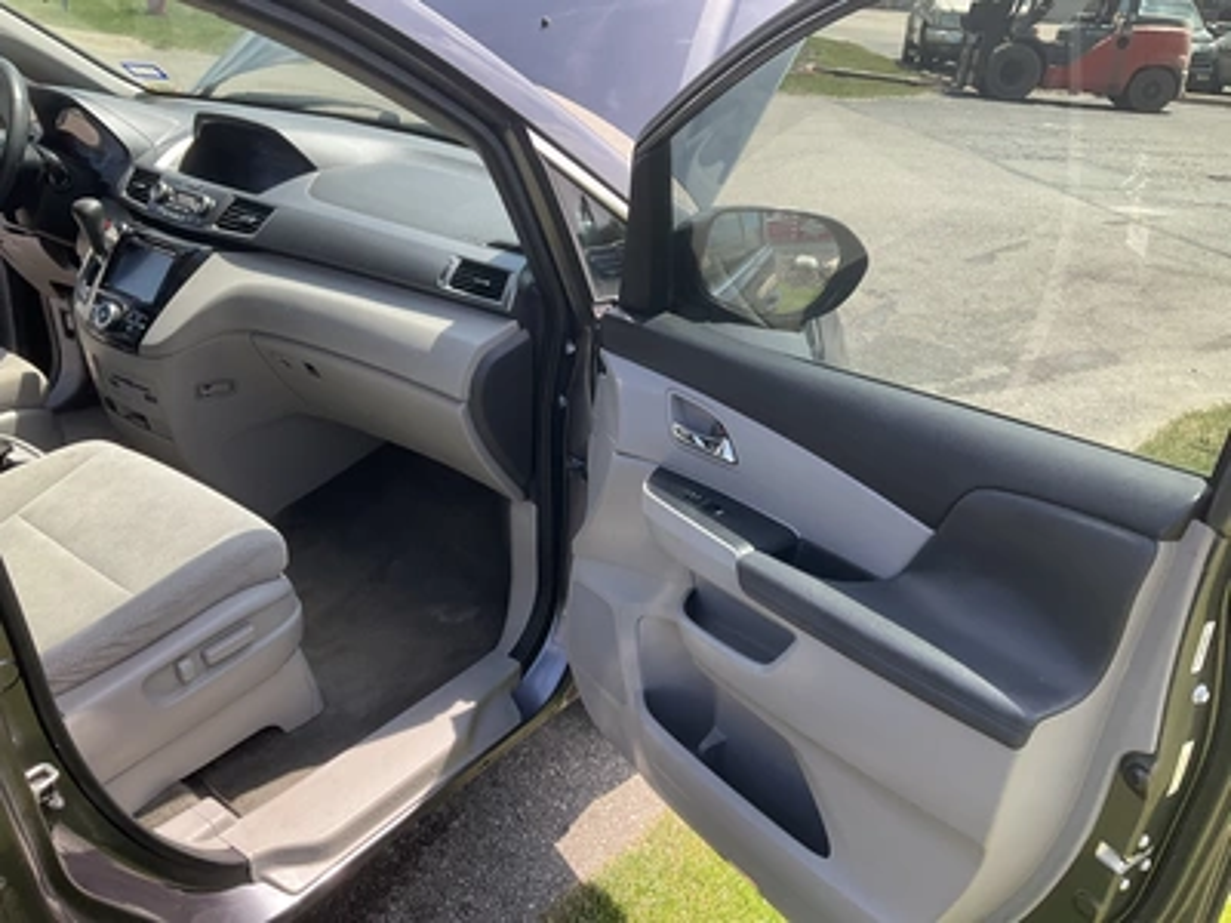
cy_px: 462
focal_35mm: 29
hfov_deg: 61.7
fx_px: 1031
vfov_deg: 48.2
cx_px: 616
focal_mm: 3
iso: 25
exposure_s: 1/367
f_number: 1.8
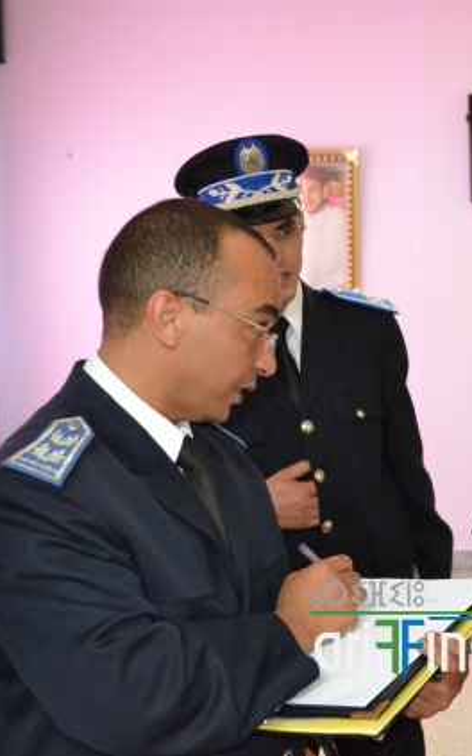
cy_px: 377
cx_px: 452
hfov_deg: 17.3
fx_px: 1525
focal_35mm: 74
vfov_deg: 27.9
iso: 2800
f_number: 4.8
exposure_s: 1/60
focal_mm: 32
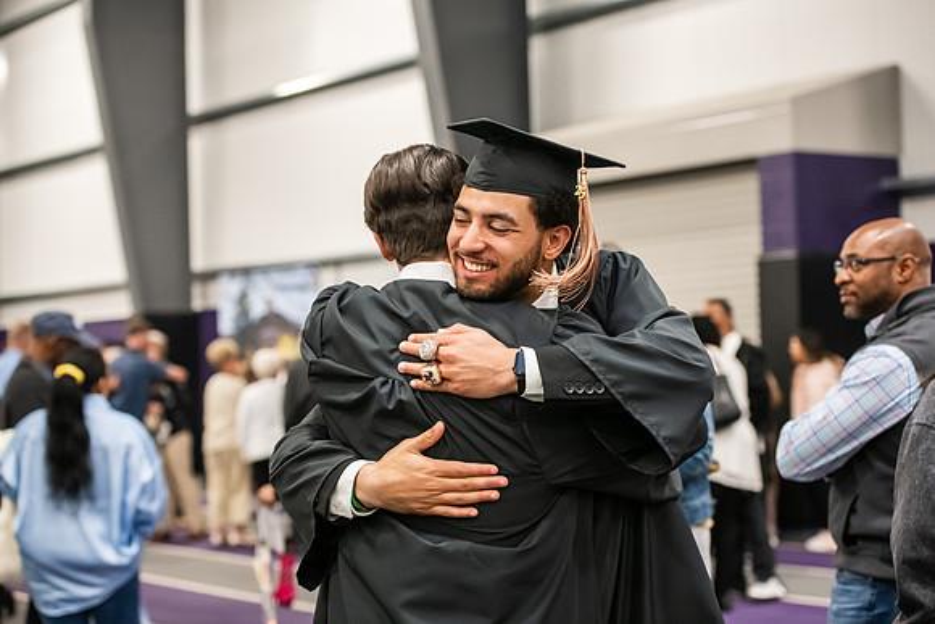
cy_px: 312
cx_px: 468
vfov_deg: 19.5
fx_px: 1818
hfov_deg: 28.8
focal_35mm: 70
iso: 3200
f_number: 3.5
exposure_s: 1/200
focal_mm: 70
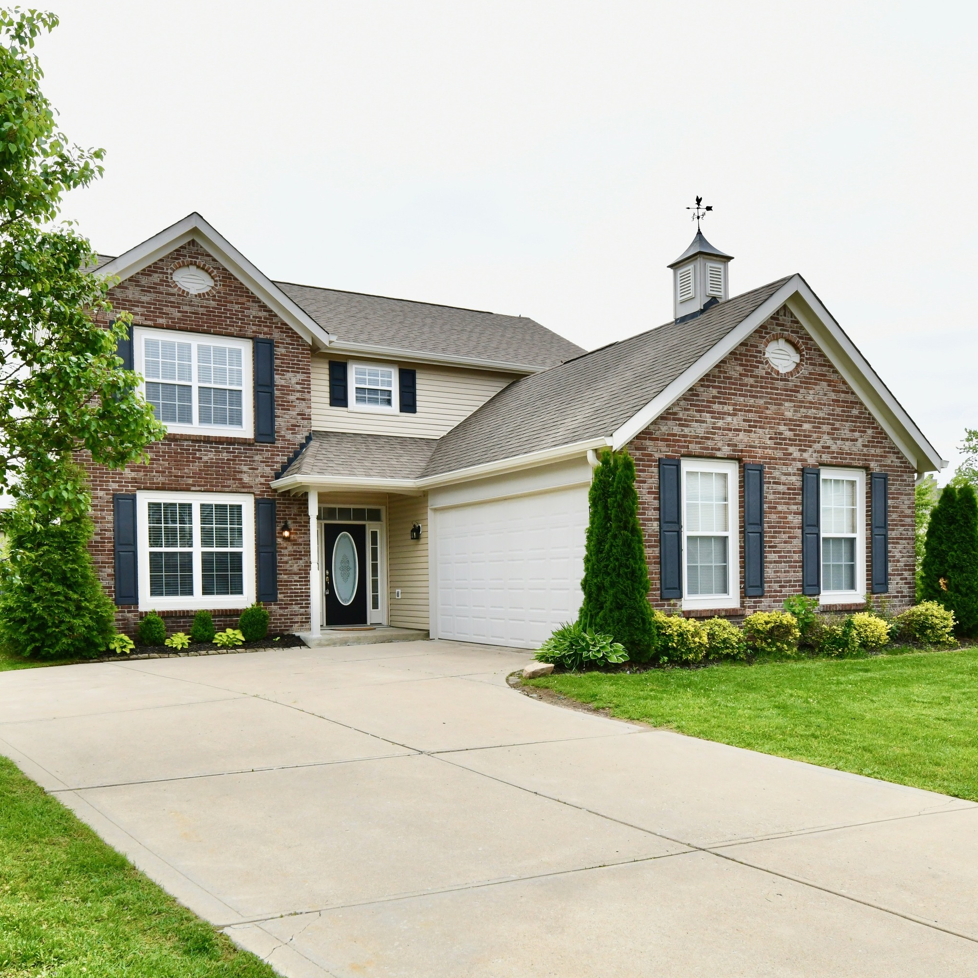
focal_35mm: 22
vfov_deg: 69.6
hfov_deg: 69.2
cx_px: 409
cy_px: 491
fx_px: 703
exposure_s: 1/500
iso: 640
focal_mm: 17
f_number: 11
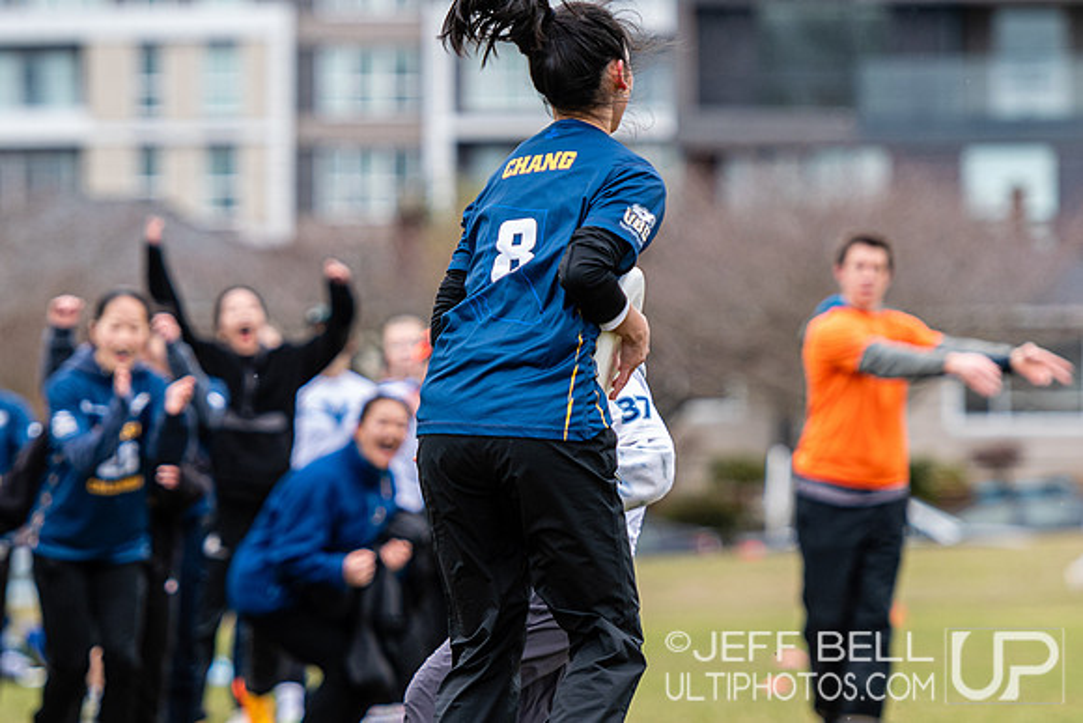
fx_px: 9894
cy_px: 480
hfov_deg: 6.3
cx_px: 553
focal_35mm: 329
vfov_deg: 4.2
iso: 400
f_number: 3.2
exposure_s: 1/1000
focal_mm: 165
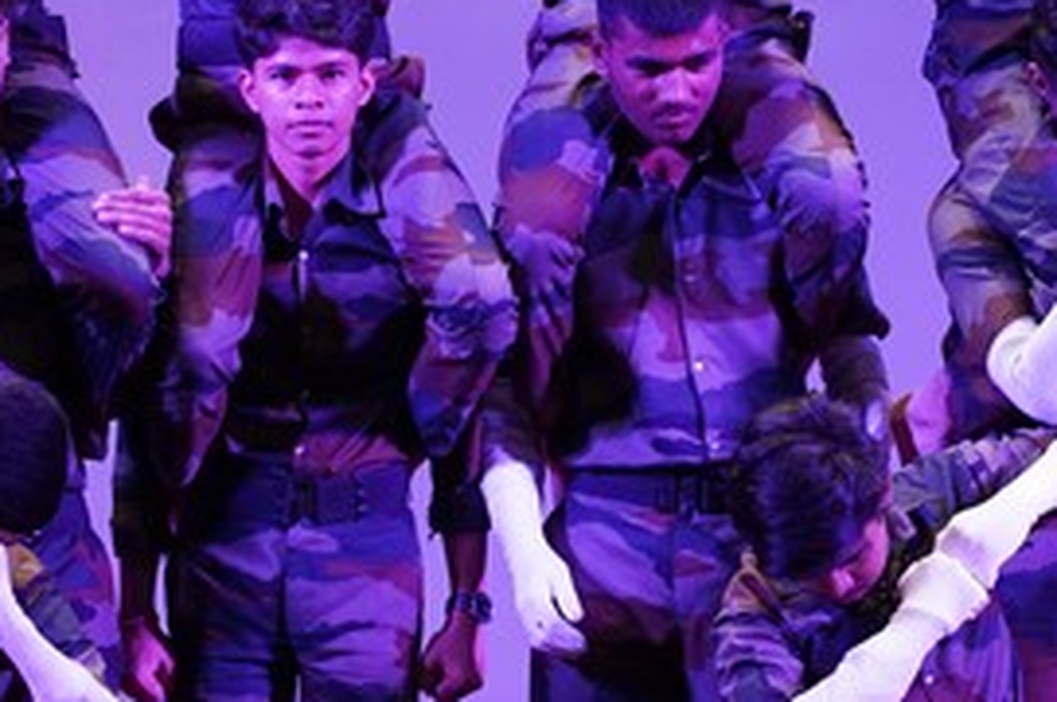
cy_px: 306
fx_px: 7361
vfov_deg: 5.5
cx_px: 425
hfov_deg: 8.2
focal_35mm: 251
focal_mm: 85
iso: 500
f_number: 2.2
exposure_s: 1/400
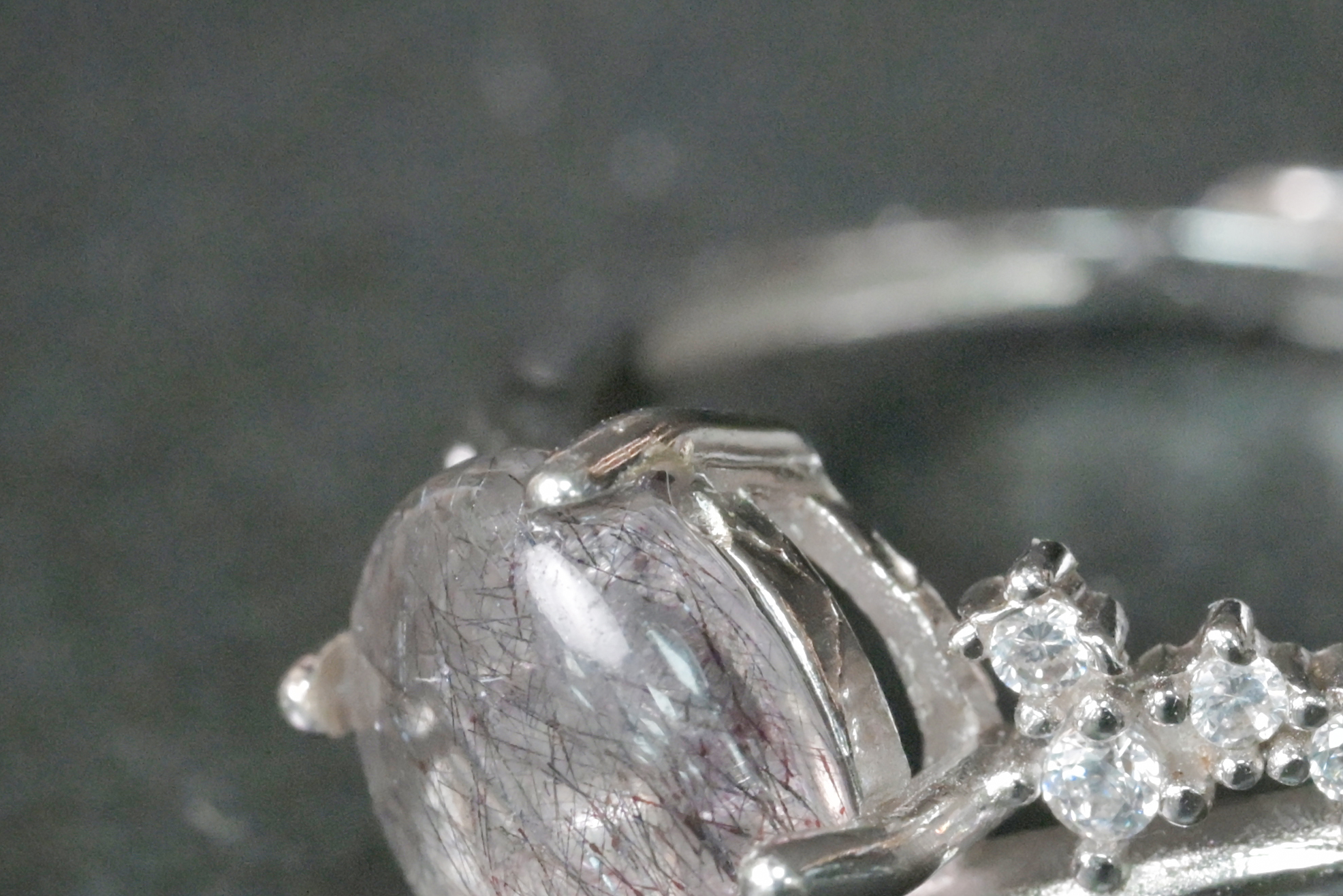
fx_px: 12012
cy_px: 790
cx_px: 1203
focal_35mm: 322
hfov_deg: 6.4
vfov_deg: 4.3
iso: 8000
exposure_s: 1/125
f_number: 16
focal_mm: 105
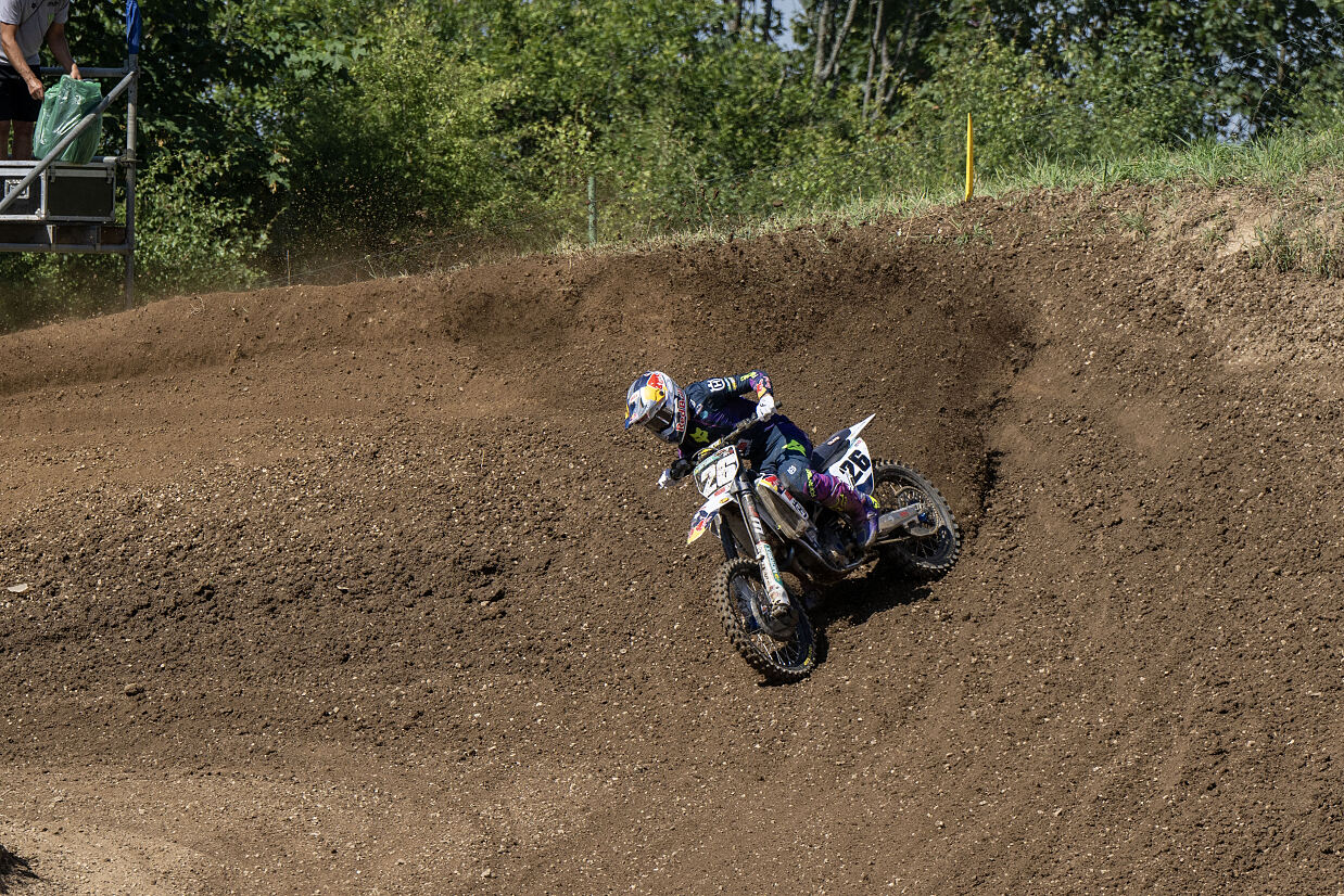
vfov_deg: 6.9
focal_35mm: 200
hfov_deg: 10.3
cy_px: 448
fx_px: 7468
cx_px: 672
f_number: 5
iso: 200
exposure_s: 1/2000
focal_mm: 200
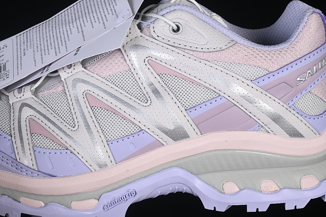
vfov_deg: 18.2
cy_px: 108
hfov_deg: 27.0
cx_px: 163
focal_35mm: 75
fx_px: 679
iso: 160
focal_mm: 50
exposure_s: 1/80
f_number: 7.1
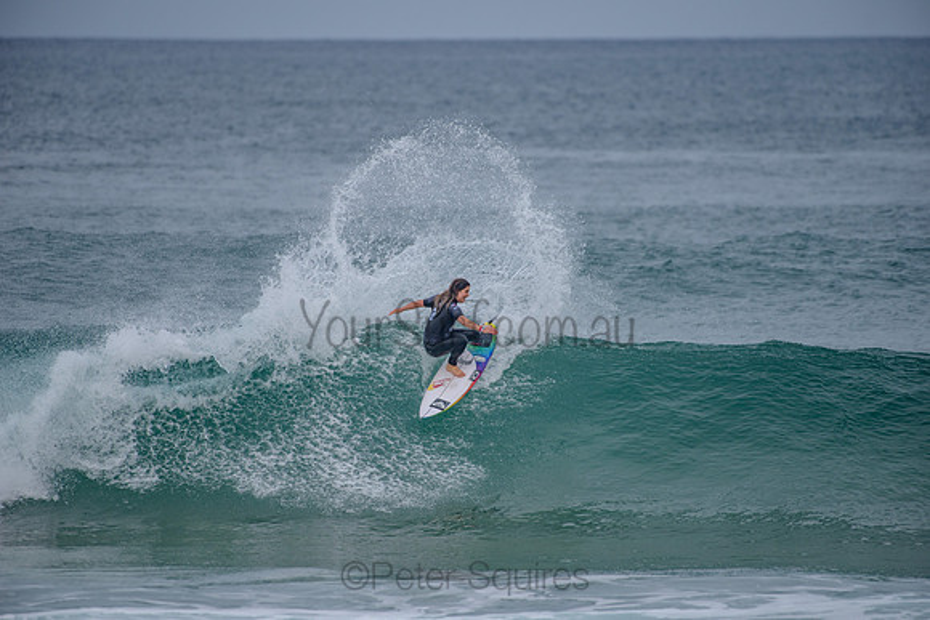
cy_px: 310
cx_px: 465
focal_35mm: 500
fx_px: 12919
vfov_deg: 2.8
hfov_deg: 4.1
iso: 220
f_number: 5.6
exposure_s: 1/2000
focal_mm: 500
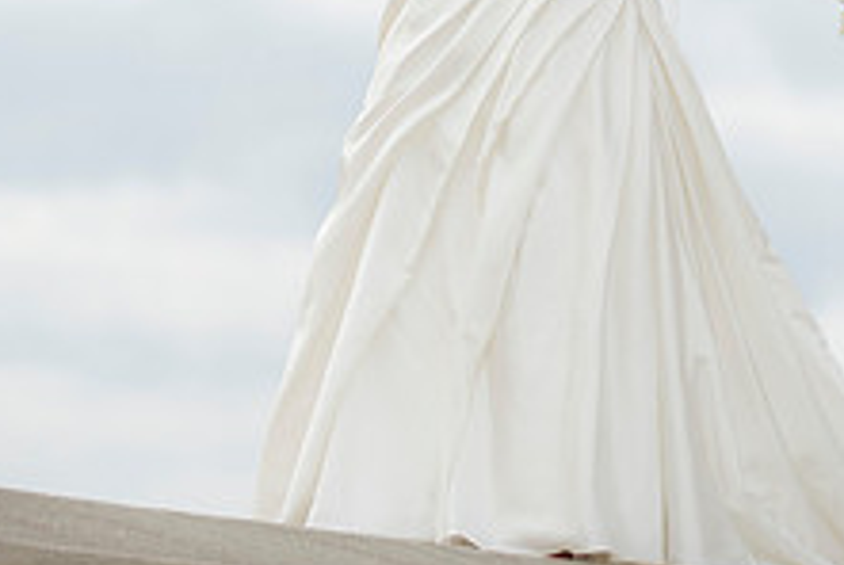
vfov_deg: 4.8
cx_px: 596
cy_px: -145
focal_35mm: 288
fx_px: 6761
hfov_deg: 7.1
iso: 160
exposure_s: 1/250
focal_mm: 110
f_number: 2.8
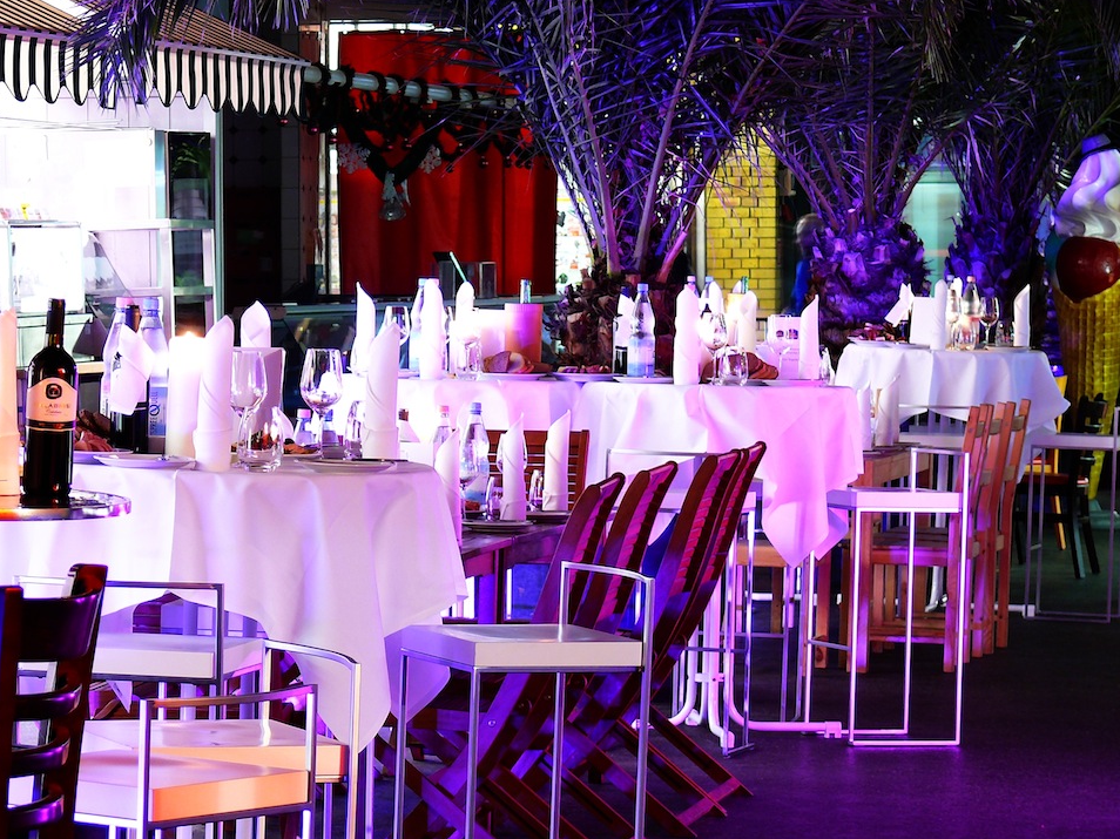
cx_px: 406
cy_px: 363
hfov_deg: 12.6
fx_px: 5078
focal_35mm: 157
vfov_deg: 9.4
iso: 100
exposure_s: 2.5
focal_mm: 24.8
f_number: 3.6
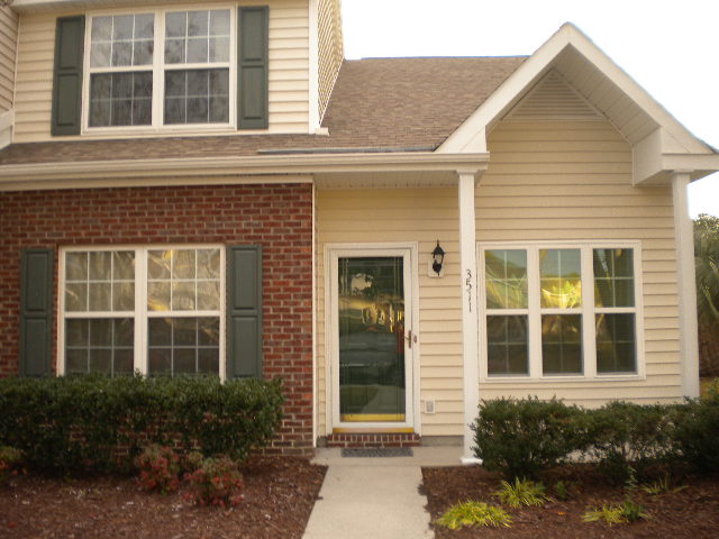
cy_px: 270
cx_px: 360
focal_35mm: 35
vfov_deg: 40.7
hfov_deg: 52.6
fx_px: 727
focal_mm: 6.3
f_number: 3.1
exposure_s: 1/75.7
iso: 80
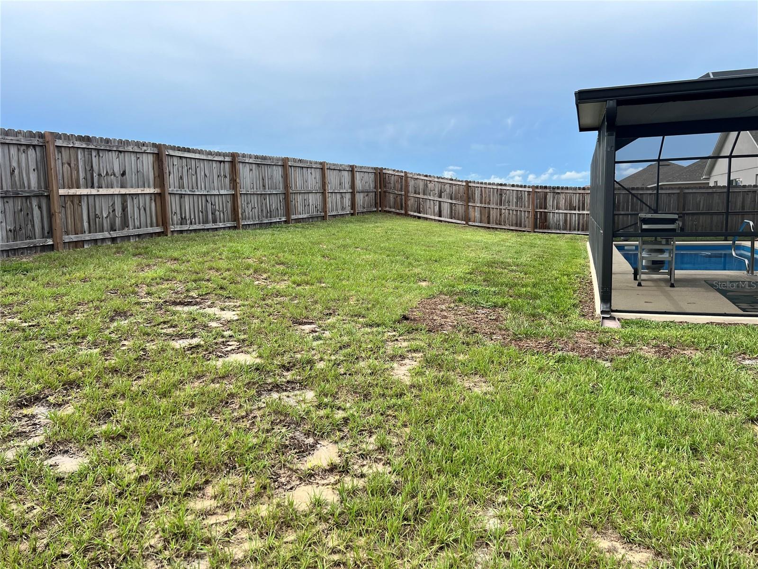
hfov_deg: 67.3
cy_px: 284
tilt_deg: -7.6
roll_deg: +1.9
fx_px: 569
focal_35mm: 26
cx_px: 379
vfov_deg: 53.1
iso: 50
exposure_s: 1/2457
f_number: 1.5
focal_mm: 5.7
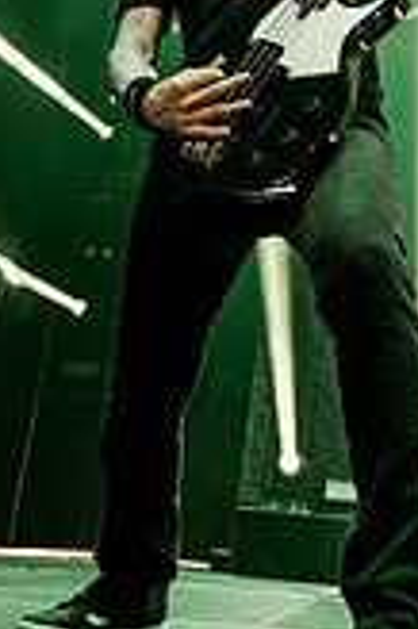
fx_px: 1152
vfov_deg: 30.0
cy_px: 146
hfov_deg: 20.2
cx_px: 368
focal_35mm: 66
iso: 1600
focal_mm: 24
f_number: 4
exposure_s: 1/200
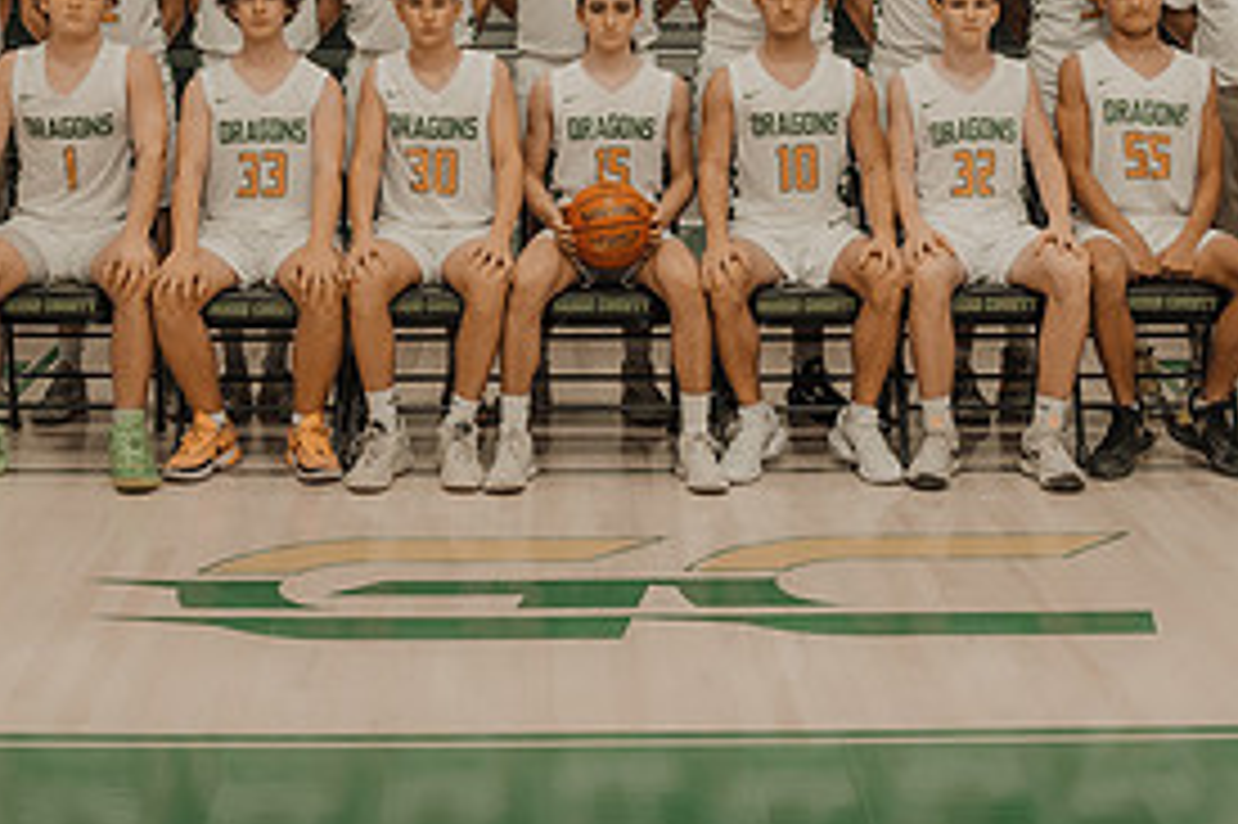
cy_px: -13
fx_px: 2303
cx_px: 512
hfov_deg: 30.0
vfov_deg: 19.7
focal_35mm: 67
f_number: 3.2
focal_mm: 18
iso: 400
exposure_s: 1/100
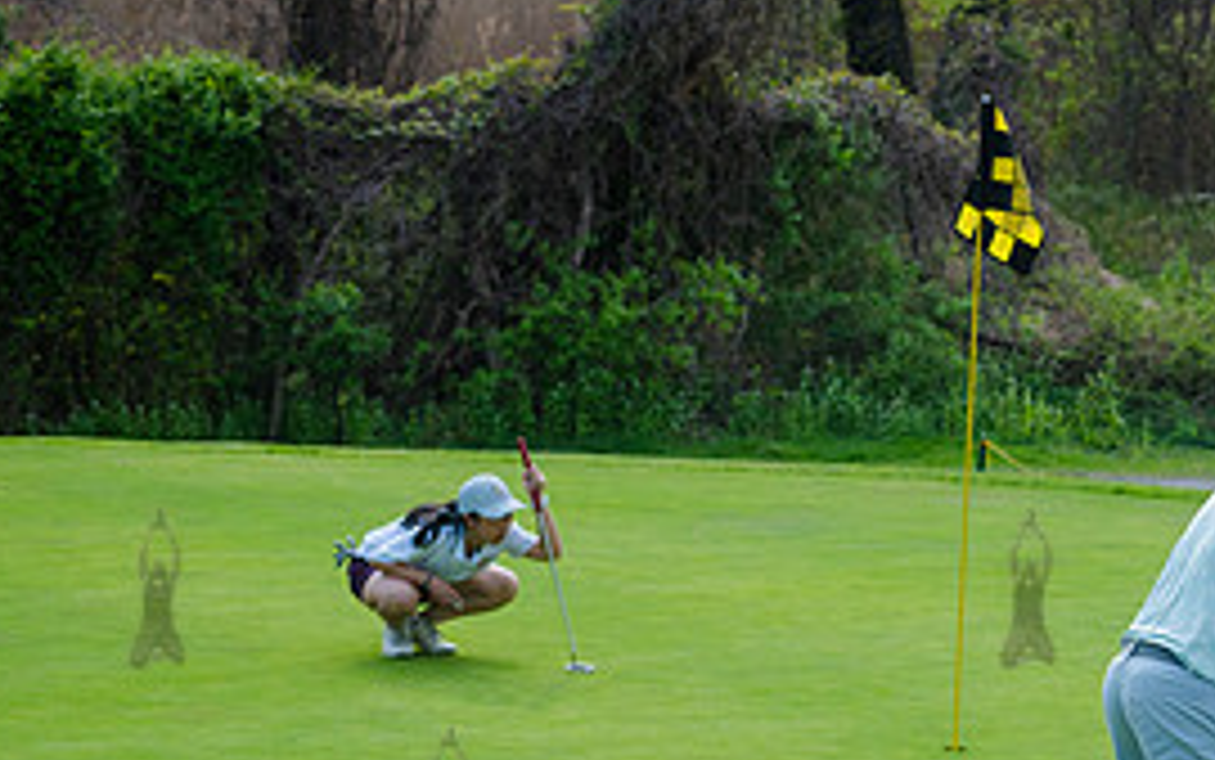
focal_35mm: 219
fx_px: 7255
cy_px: 587
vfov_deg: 6.0
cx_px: 1026
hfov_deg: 9.5
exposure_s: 1/800
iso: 400
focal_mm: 100
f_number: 7.1
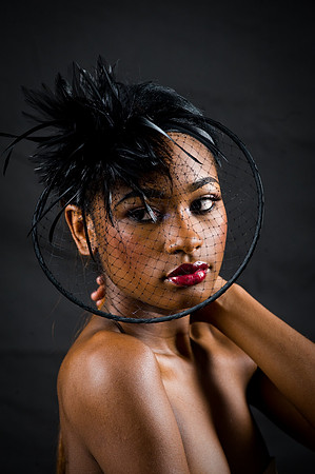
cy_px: 237
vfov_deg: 10.3
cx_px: 158
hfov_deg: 6.9
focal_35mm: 200
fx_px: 2631
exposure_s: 1/125
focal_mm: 200
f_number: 5.6
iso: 320
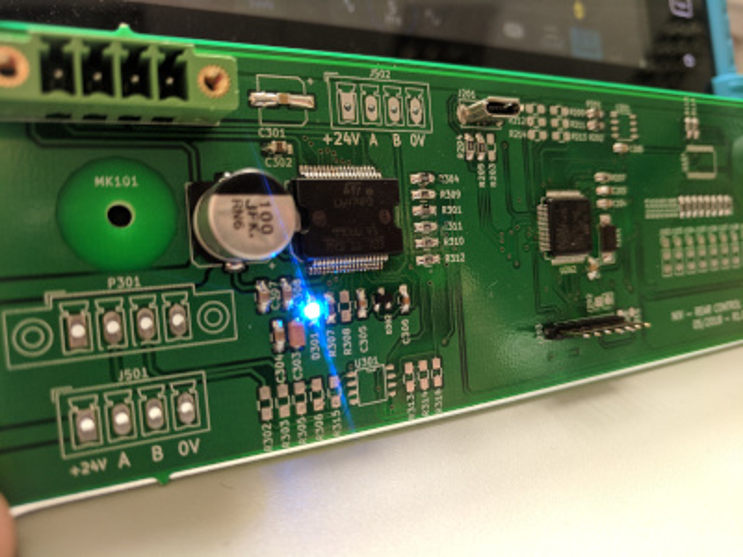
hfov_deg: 67.3
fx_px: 558
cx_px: 372
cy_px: 278
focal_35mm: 26
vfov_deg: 53.1
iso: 201
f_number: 2
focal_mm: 4.67
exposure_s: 1/50
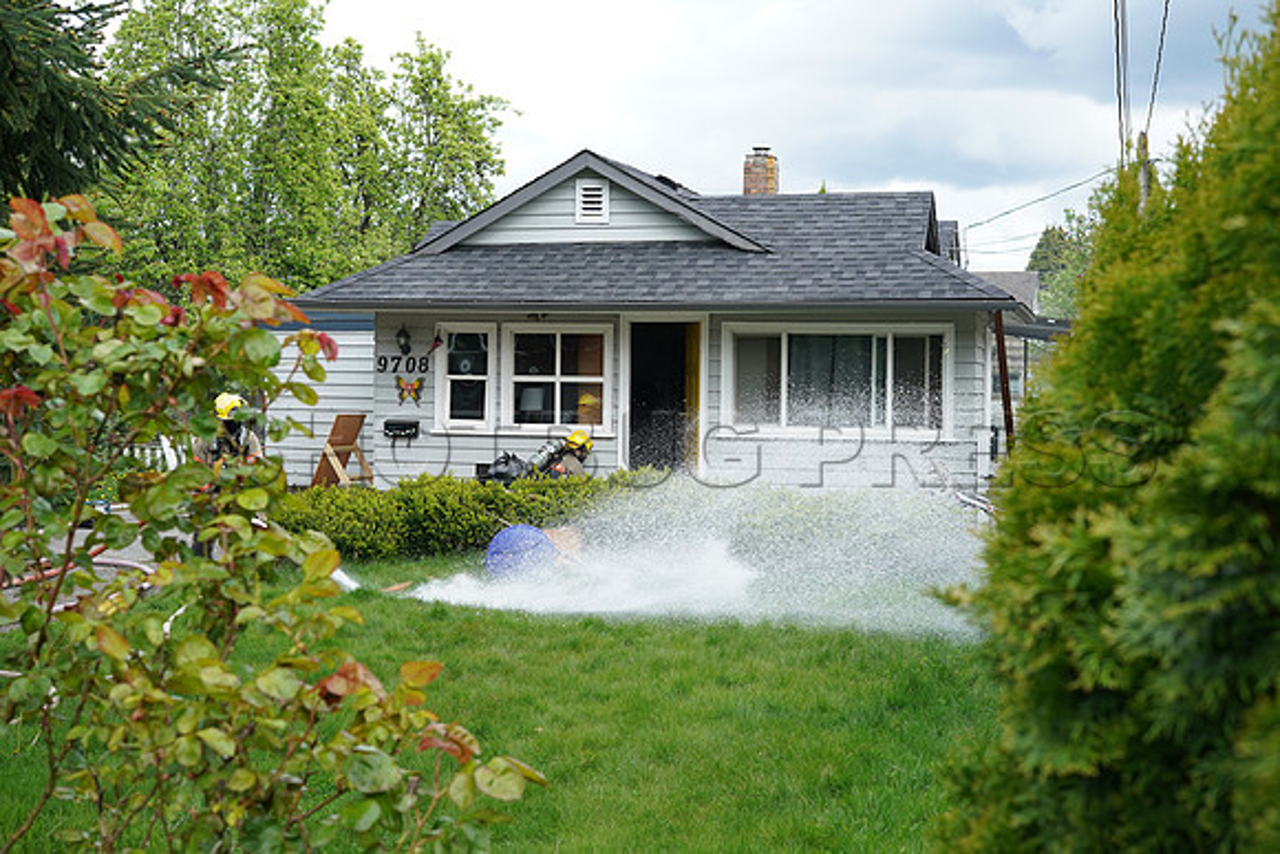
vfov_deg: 27.0
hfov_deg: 39.6
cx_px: 640
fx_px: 1778
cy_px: 427
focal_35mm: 50
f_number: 7.1
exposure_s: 1/500
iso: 640
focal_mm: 50
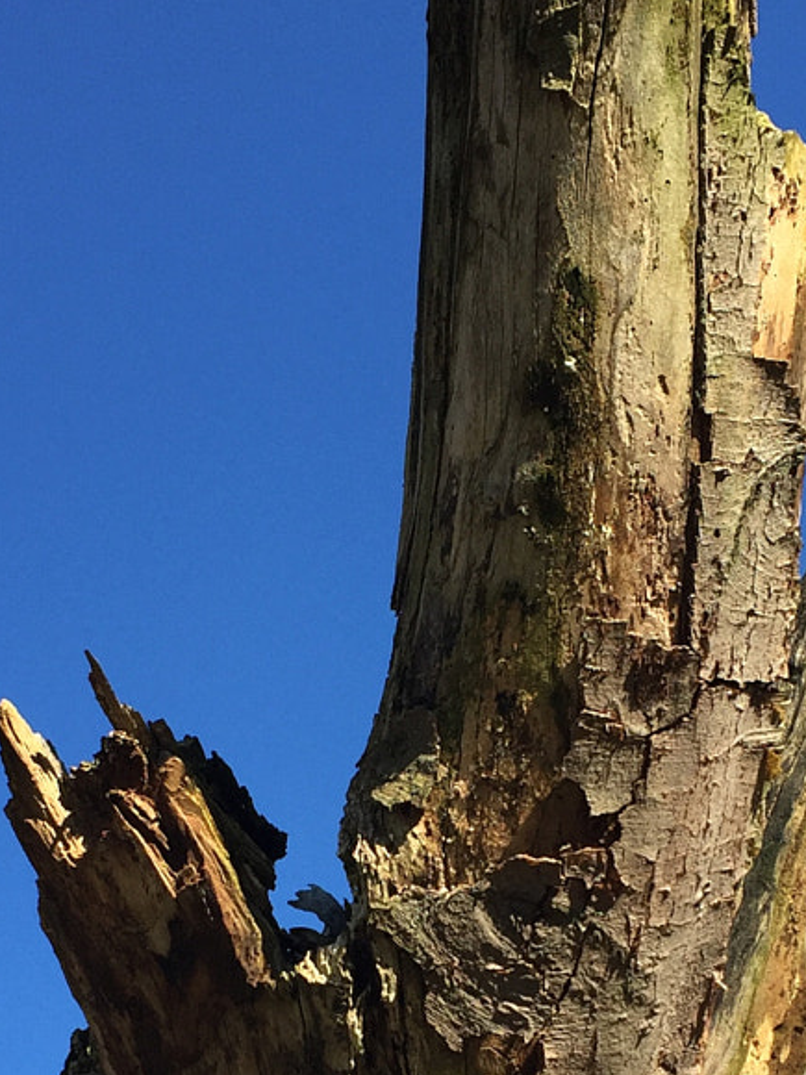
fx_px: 2484
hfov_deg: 18.4
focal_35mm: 80
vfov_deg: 23.9
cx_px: 435
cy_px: 934
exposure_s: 1/898
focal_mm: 4.15
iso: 32
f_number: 2.2
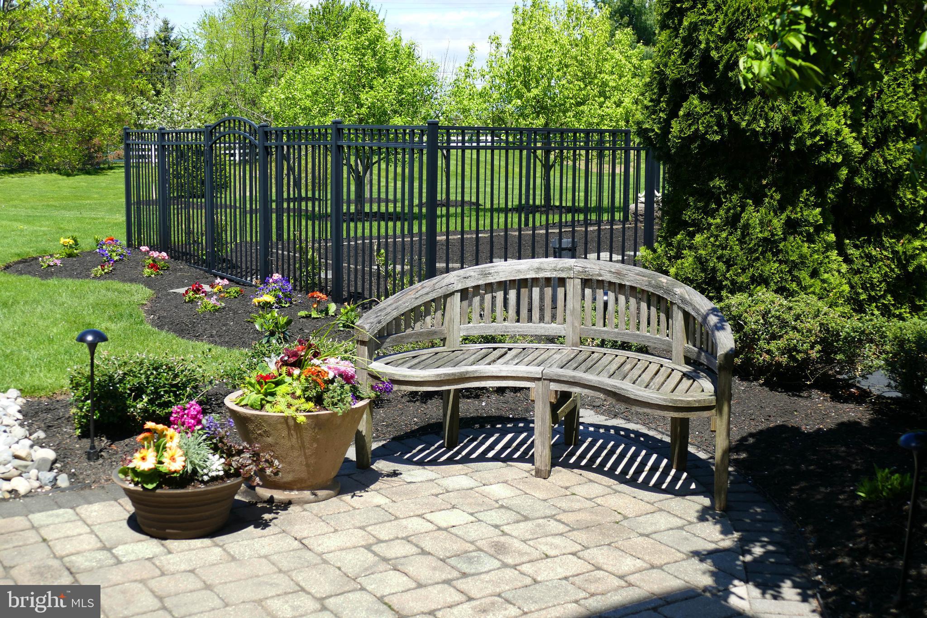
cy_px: 309
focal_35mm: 44
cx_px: 464
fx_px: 1133
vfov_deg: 30.5
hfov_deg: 44.5
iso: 125
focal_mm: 16
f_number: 3.2
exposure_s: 1/1000
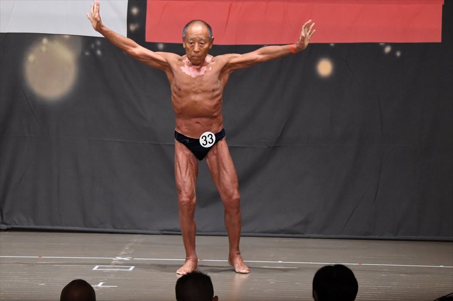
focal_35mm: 240
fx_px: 3019
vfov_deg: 5.7
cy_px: 150
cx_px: 226
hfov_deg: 8.6
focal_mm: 160
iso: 6400
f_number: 5.6
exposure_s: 1/400
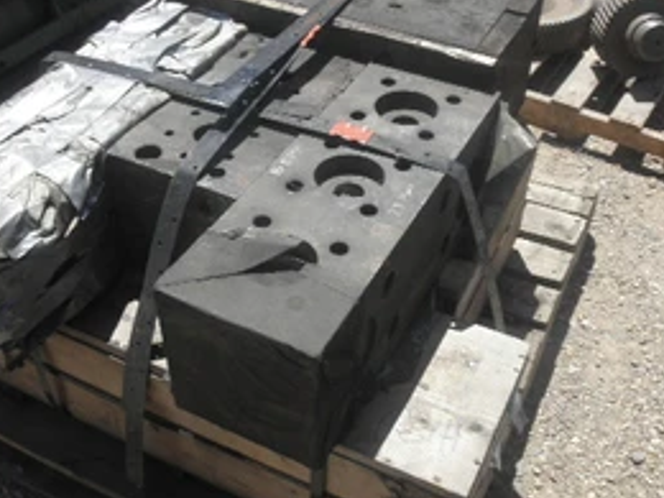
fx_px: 825
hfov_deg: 43.8
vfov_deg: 33.6
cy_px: 273
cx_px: 289
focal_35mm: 43
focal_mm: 5
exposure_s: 1/100
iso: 64
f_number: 8.5
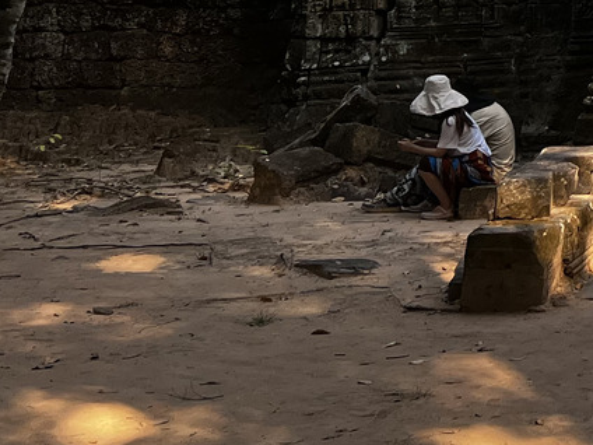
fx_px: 1679
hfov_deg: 17.7
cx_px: 917
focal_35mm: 98
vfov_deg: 14.0
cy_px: -249
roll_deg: +1.3
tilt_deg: +7.7
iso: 50
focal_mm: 5.7
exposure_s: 1/1645
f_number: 1.5
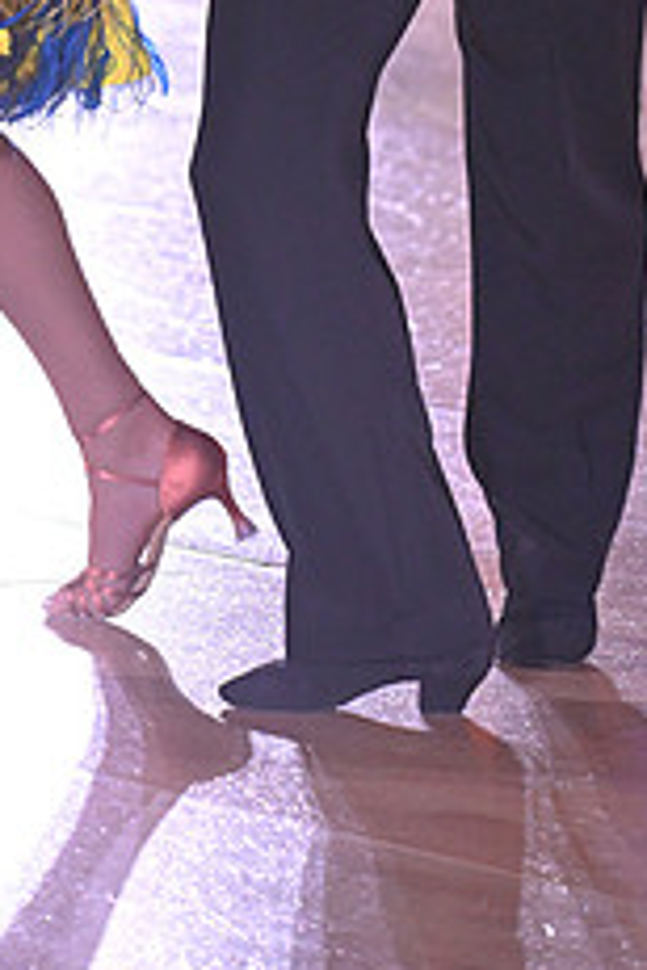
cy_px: -210
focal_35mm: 364
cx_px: 158
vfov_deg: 5.6
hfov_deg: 3.8
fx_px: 9812
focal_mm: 145
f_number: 5
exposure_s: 1/400
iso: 3200
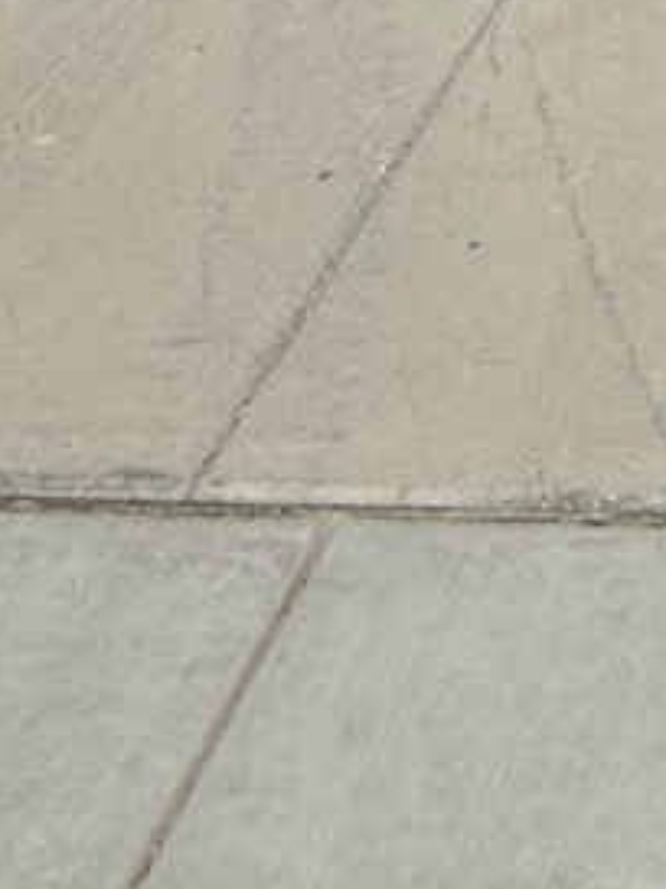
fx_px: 2027
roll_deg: -0.6
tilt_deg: +7.1
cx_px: 1090
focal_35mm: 79
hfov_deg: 16.5
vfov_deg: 15.8
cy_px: -1121
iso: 40
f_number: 2.2
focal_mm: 2.22
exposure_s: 1/7634
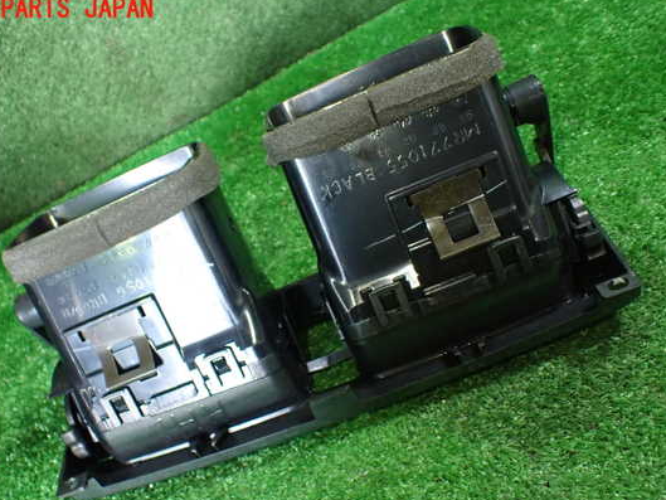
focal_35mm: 34
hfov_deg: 53.9
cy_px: 277
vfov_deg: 41.8
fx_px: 654
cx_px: 302
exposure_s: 1/100
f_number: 2.3
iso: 800
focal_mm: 5.4
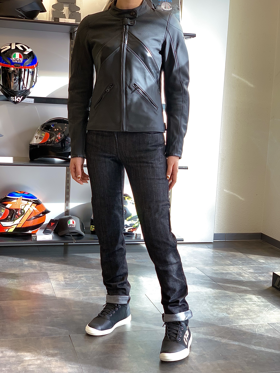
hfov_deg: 28.0
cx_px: 140
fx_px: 561
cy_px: 186
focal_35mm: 52
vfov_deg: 36.8
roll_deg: -2.8
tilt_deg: -5.4
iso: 125
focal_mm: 6
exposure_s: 1/84
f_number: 2.4
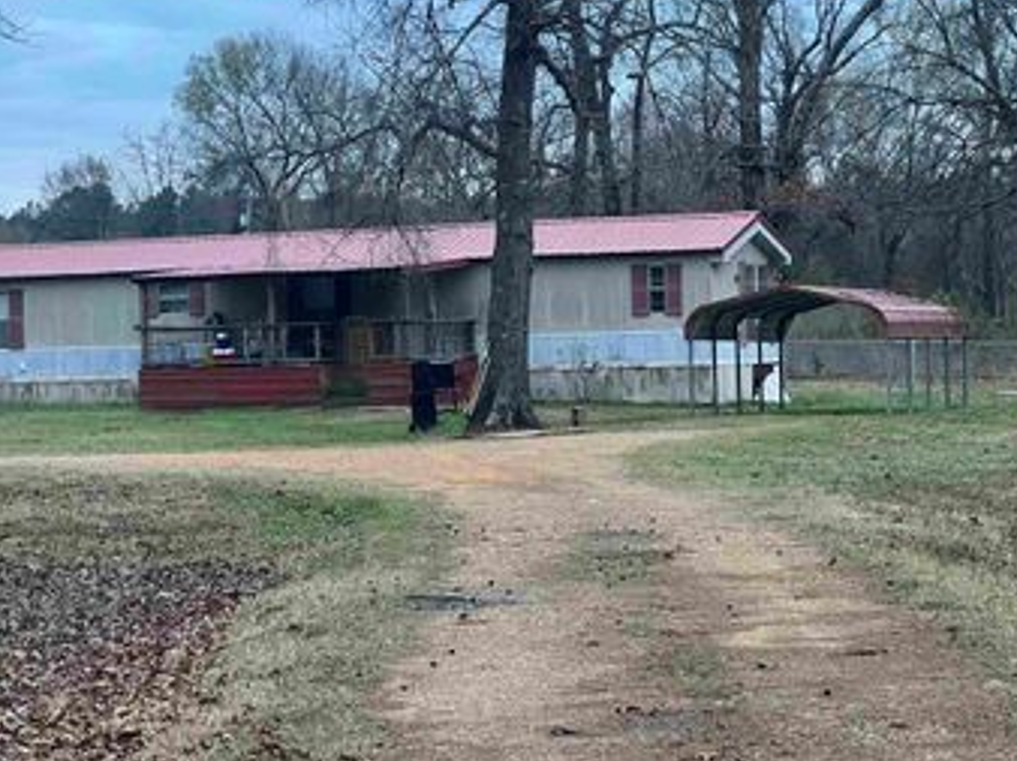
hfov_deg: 17.2
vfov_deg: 13.0
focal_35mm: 114
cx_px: 364
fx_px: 3347
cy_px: 326
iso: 200
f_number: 2.8
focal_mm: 9
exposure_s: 1/64
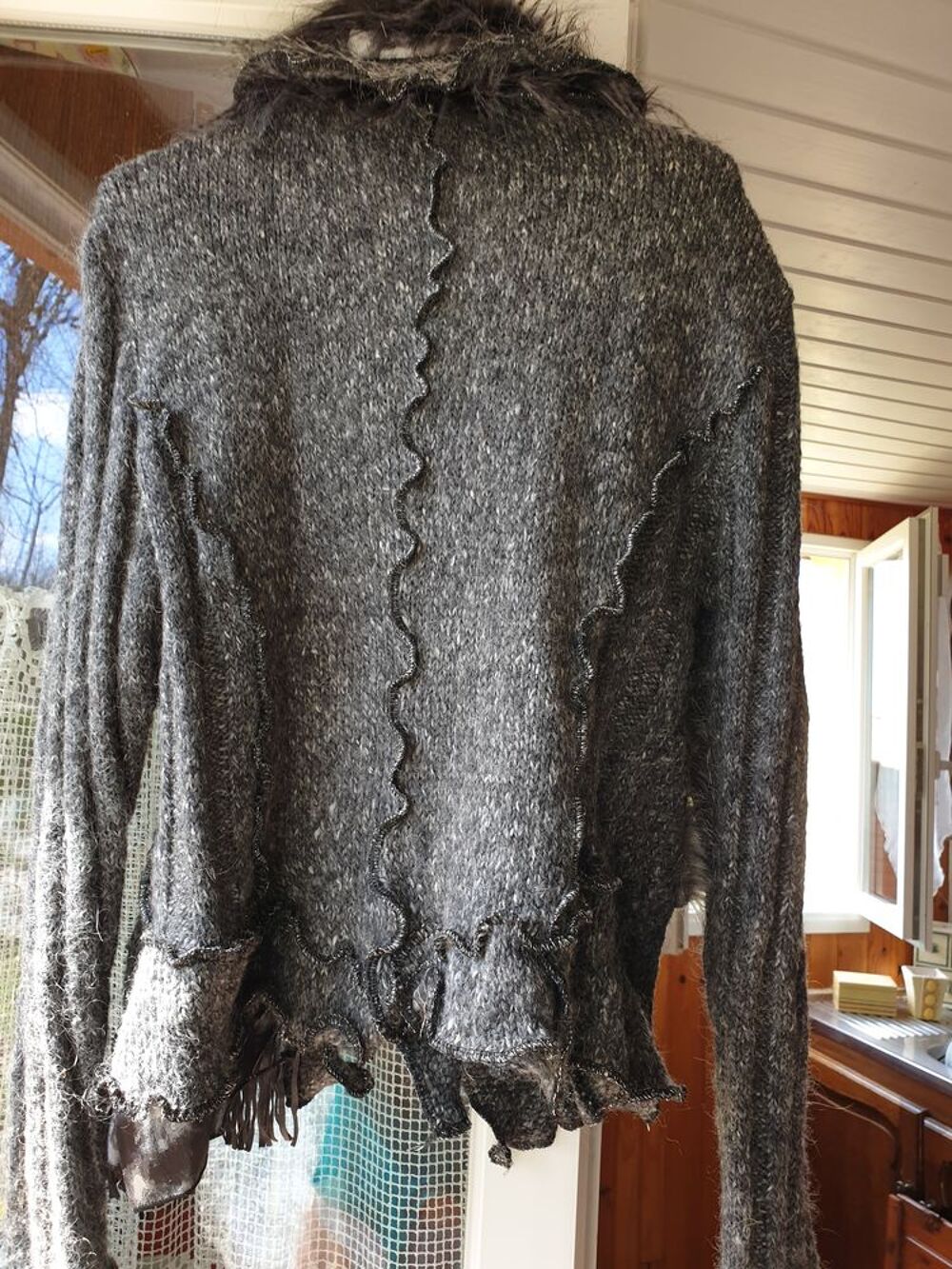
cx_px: 476
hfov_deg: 53.1
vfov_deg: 67.3
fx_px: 953
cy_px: 634
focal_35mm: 26
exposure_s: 1/120
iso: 64
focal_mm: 4.3
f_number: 2.4
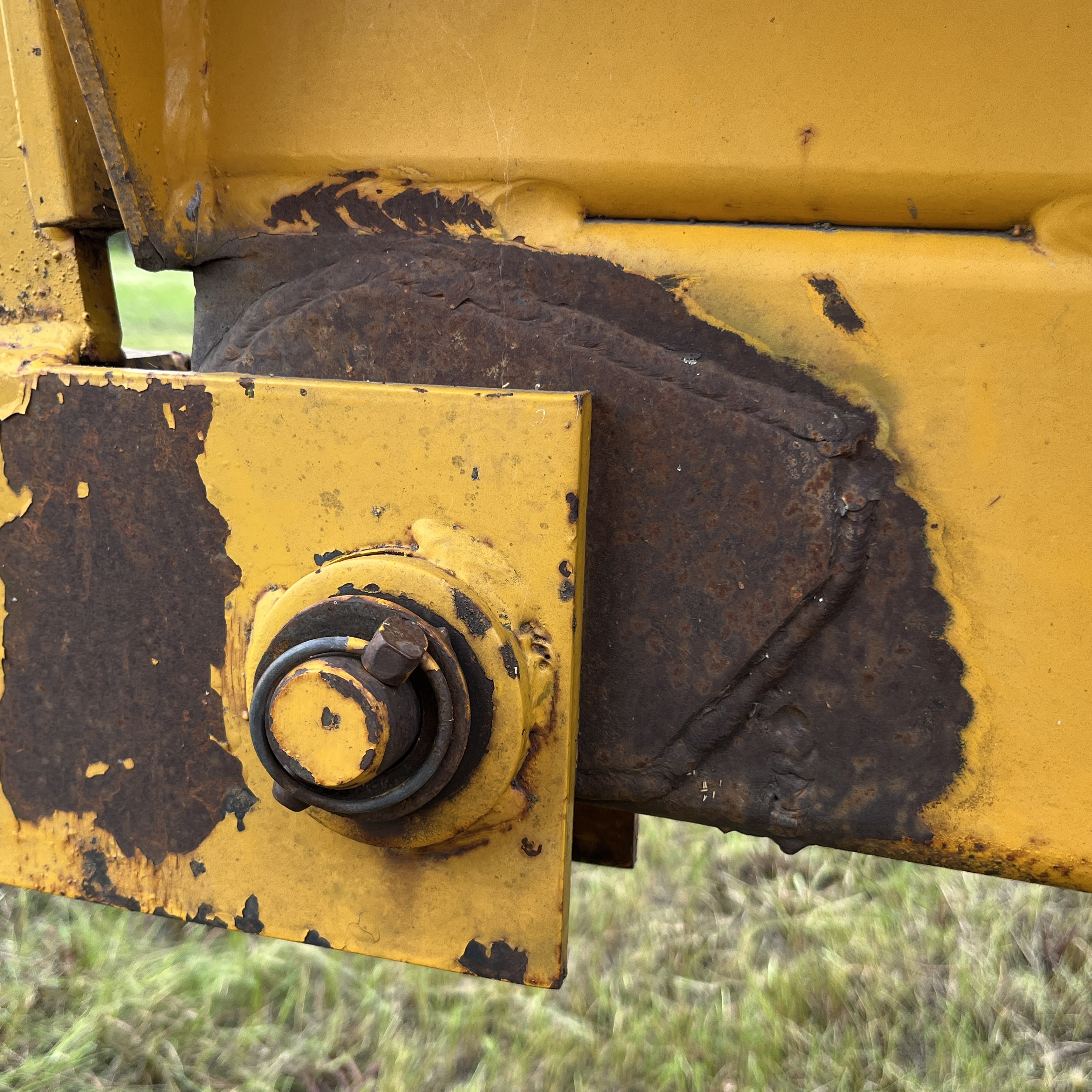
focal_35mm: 37
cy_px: 600
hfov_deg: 44.9
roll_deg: -1.9
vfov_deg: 44.9
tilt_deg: -12.7
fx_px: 1321
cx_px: 526
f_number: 1.6
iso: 50
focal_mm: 5.1
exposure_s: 1/328
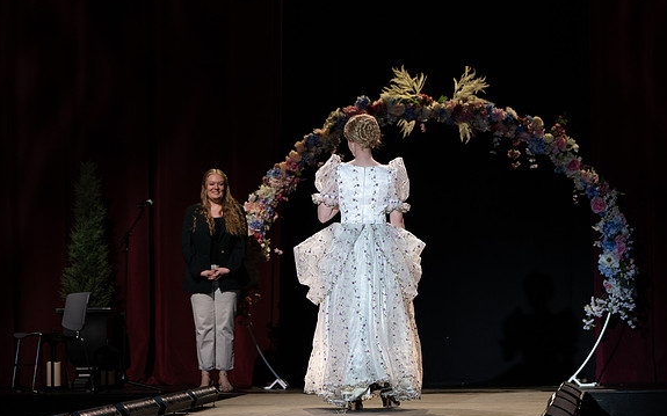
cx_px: 330
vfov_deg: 8.9
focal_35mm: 148
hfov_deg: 14.1
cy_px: 159
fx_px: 2690
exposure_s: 1/640
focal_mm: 105
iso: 800
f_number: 3.5
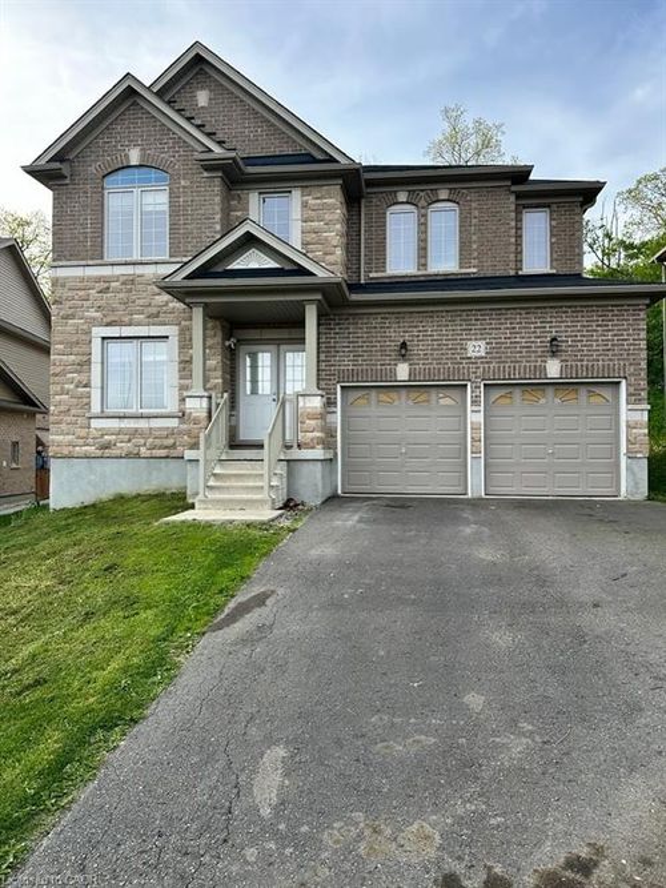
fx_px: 616
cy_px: 444
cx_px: 333
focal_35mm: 24
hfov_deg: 56.8
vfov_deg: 71.6
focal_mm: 6.86
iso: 80
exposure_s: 1/850
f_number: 1.78
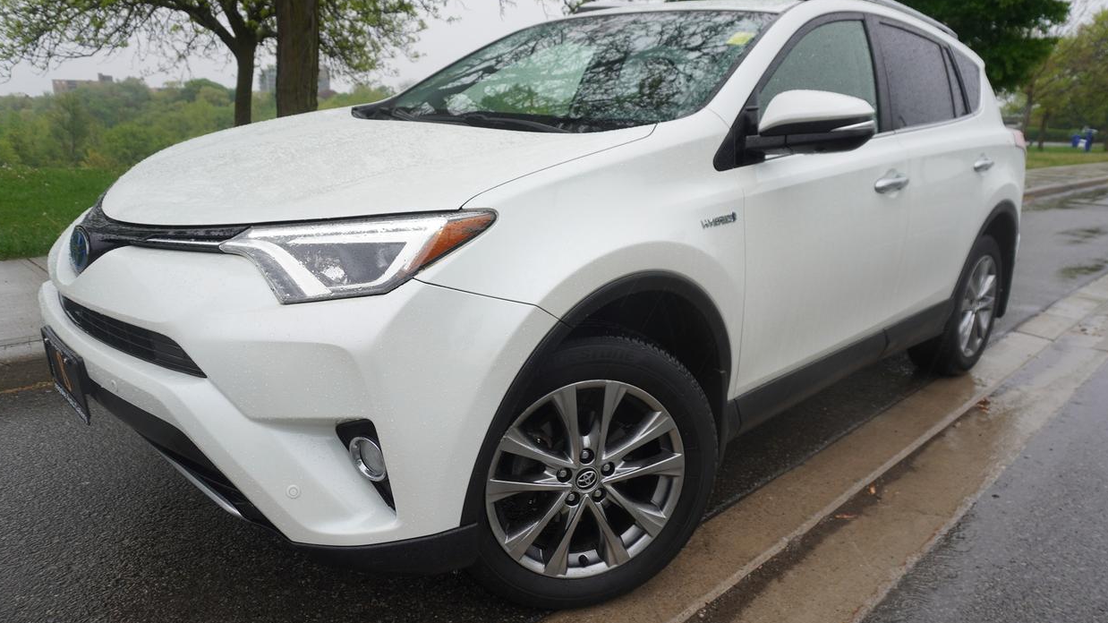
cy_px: 303
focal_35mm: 26
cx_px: 548
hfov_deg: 71.9
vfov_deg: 44.4
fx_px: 764
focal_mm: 16
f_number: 5
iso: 100
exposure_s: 1/100
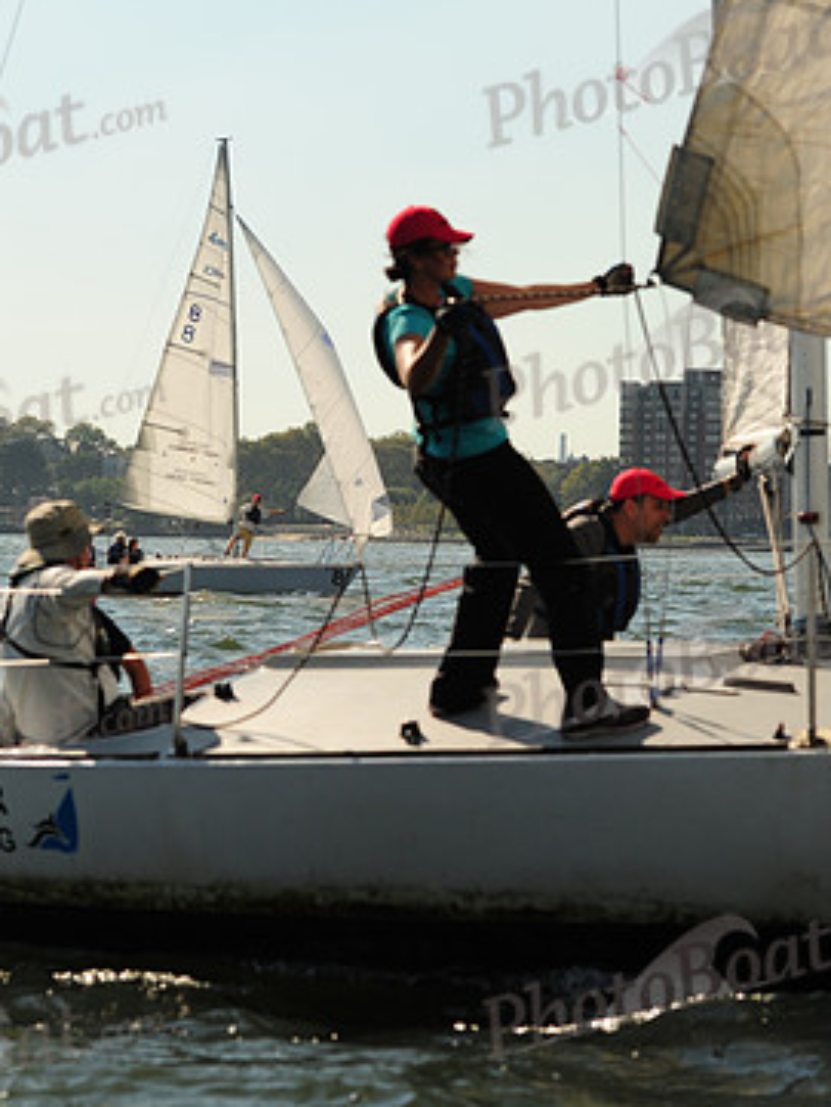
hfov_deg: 13.7
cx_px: 325
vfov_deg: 18.2
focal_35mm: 108
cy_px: 552
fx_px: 3455
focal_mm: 70
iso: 320
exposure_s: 1/1250
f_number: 4.5
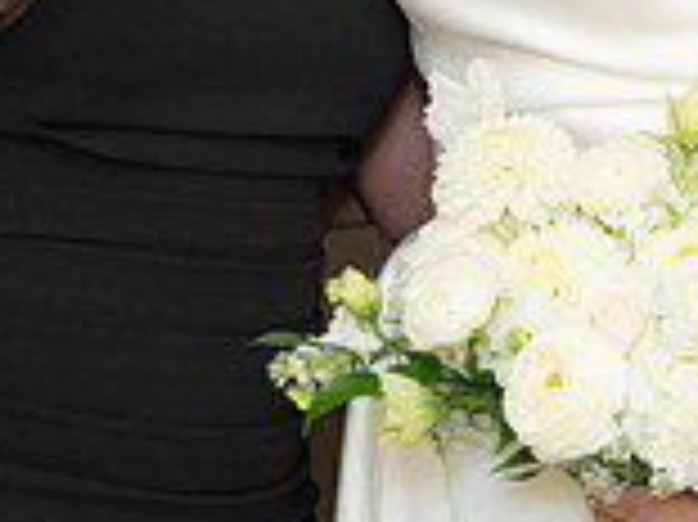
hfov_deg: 9.7
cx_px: 256
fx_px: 4090
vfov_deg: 7.2
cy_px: -229
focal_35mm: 203
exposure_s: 1/50
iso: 250
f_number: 4
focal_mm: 48
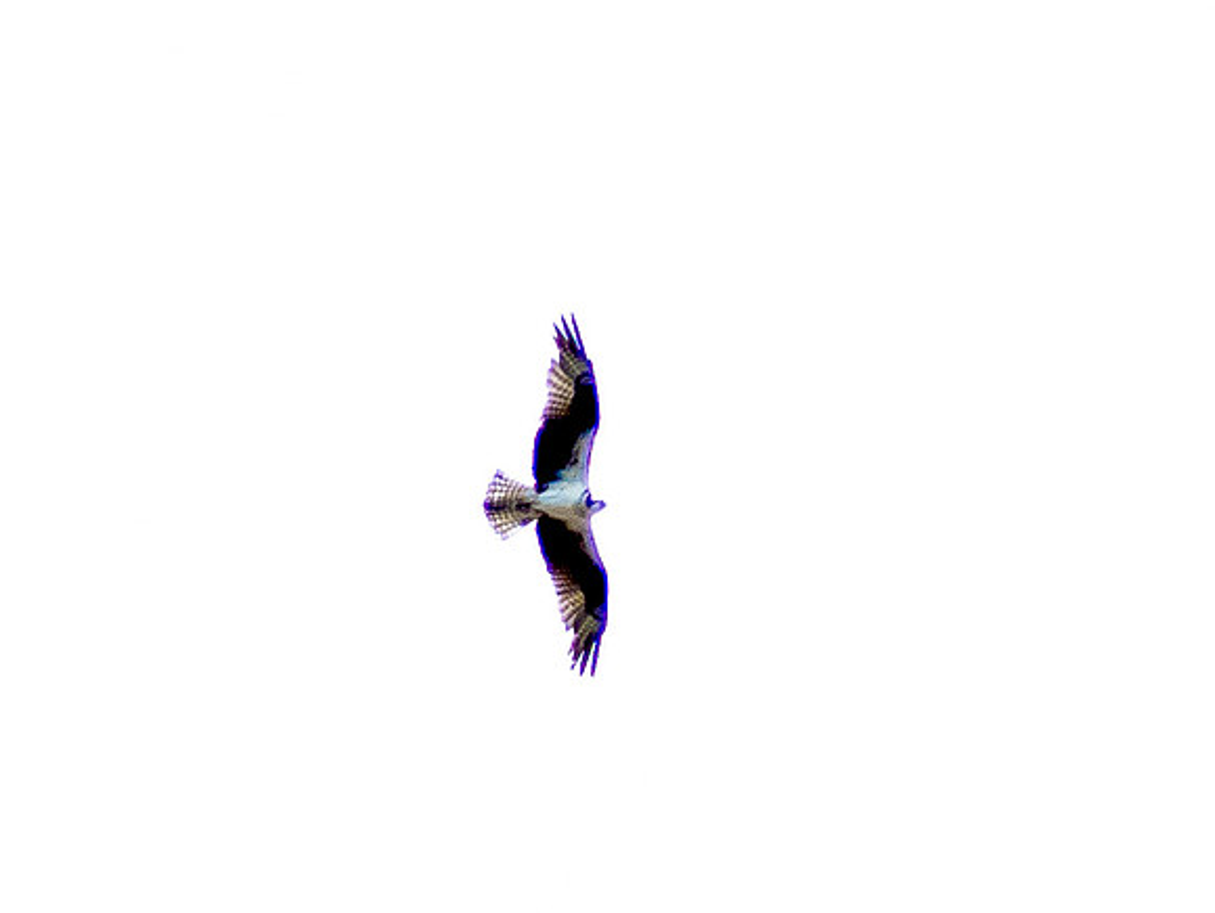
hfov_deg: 2.7
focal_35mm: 746
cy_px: 857
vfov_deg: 2.0
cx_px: -106
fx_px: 26210
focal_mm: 75
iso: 800
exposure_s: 1/8000
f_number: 2
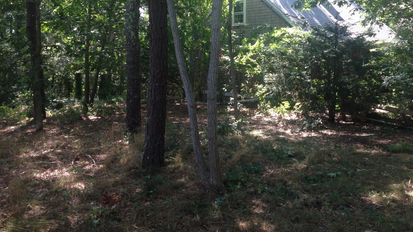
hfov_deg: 55.3
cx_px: 206
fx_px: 394
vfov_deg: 32.6
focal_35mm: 36
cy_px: 85
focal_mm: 4.12
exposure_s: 1/120
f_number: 2.4
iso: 80
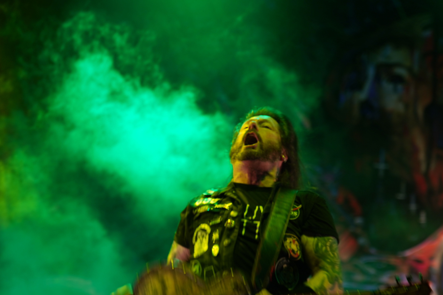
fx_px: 1772
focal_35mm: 144
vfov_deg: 9.5
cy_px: 191
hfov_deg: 14.2
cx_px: 287
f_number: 4
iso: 200
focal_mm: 102
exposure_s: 1/80
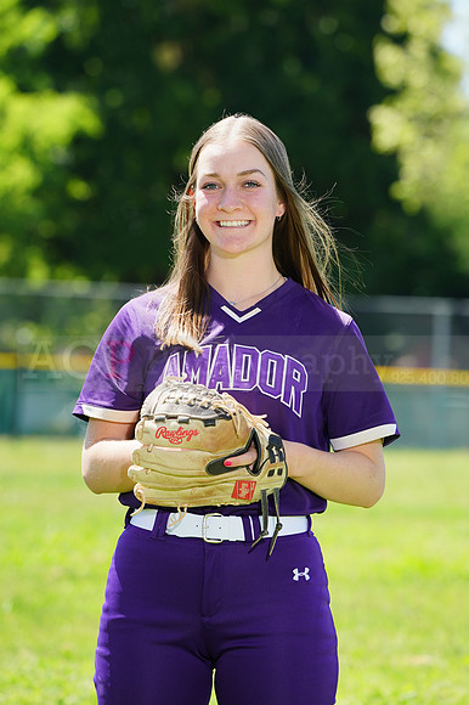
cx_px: 234
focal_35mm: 294
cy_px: 352
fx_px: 5752
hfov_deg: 4.7
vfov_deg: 7.0
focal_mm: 294
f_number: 9
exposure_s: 1/200
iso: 200
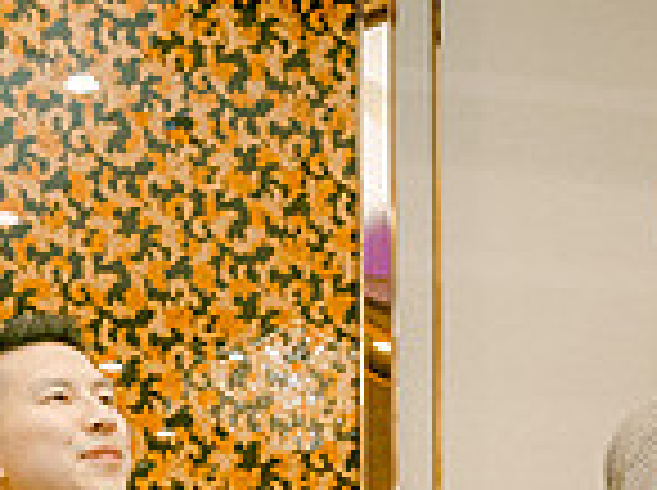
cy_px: 798
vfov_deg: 14.6
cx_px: 108
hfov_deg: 21.0
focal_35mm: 92
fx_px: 1743
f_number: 2.8
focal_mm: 16
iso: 800
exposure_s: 1/125
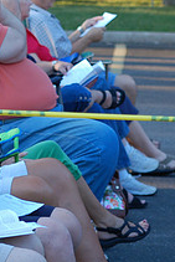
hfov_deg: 3.9
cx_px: -31
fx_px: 2550
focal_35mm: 350
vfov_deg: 5.9
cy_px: 118
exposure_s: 1/80
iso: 200
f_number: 4.2
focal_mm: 85
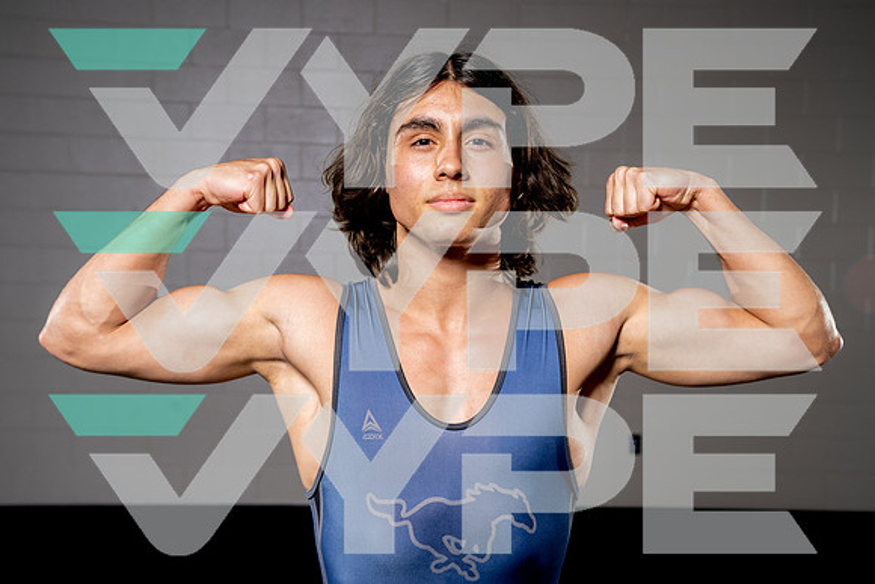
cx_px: 438
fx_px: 1264
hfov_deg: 38.2
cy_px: 292
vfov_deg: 26.0
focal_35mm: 52
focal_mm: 52
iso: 320
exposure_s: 1/250
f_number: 6.3
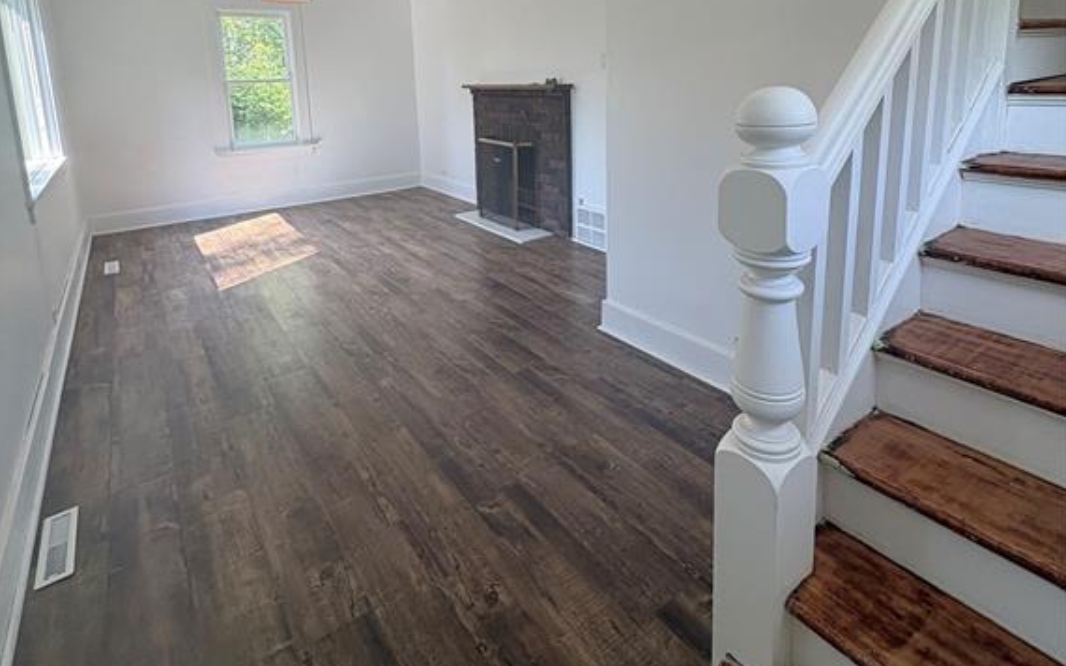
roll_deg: +1.5
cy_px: 170
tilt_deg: -9.2
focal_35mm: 20
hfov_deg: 85.1
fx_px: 581
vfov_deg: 56.8
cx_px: 531
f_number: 2.2
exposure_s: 1/120
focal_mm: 2.22
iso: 100
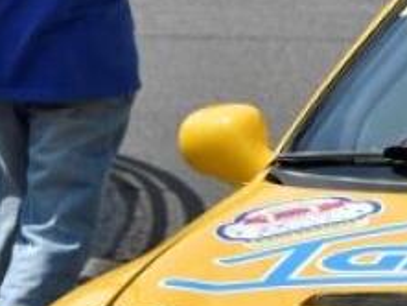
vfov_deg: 2.7
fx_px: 6447
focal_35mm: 548
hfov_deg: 3.6
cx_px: 720
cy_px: 241
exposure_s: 1/800
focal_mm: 70
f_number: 5.6
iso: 100
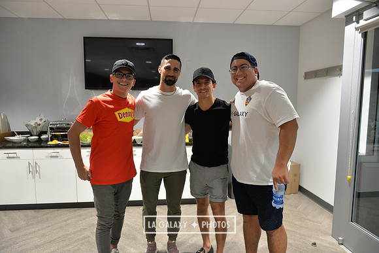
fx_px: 253
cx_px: 190
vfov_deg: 53.2
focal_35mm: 24
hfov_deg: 73.7
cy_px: 126
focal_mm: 24
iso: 800
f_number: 2.8
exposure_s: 1/50
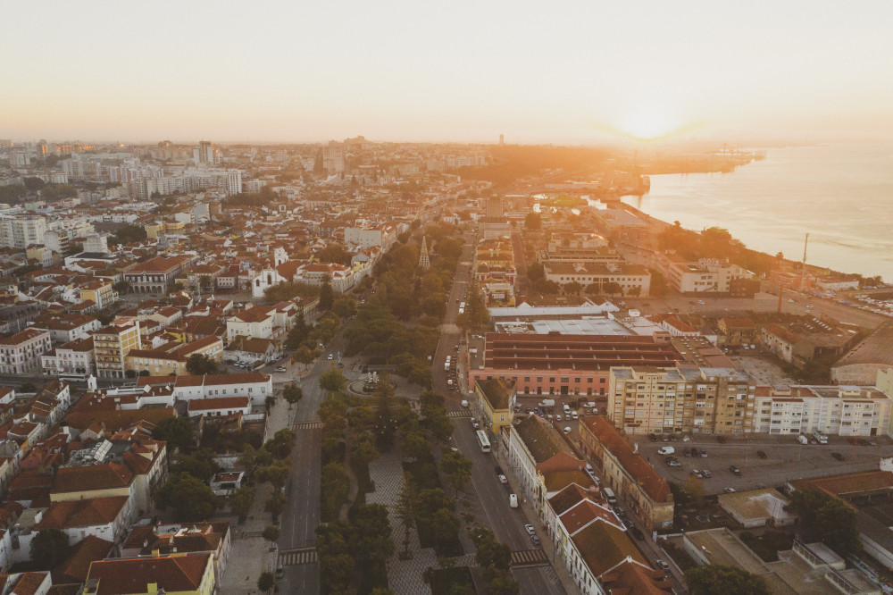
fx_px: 694
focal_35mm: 28
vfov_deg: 46.4
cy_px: 298
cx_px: 446
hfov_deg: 65.5
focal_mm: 10.26
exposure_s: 1/80
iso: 400
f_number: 8
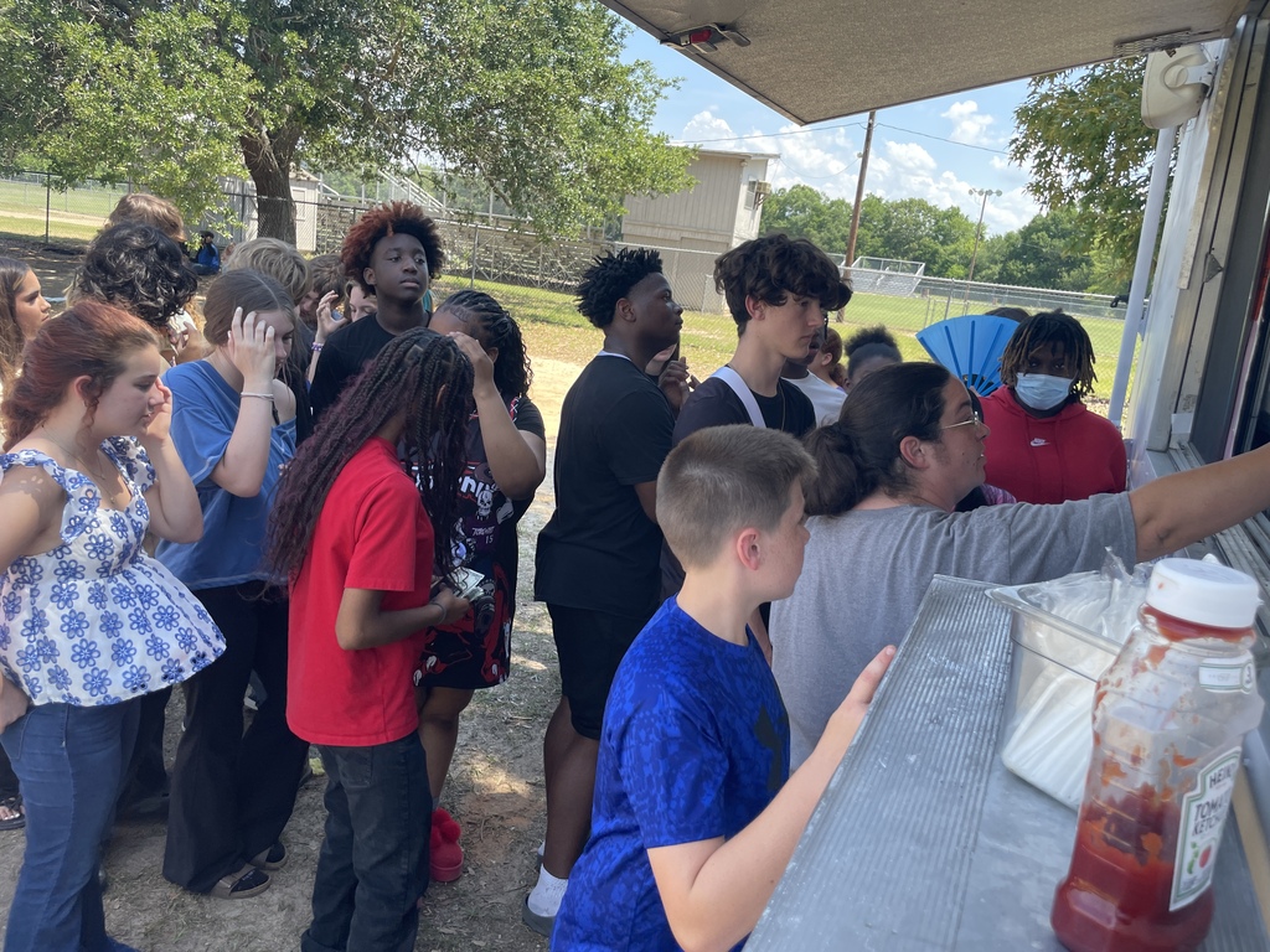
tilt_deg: -12.2
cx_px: 635
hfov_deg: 67.3
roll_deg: -7.4
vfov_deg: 53.1
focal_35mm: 26
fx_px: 954
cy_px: 476
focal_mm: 4.2
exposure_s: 1/471
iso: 32
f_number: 1.6
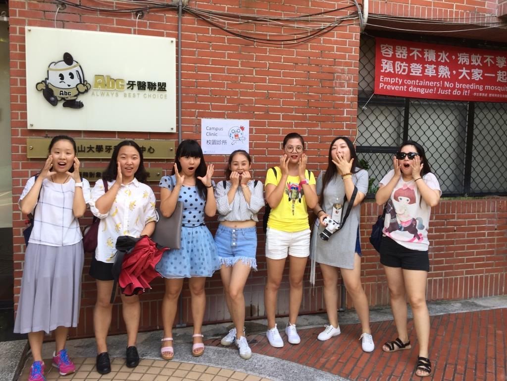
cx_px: 254
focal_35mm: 29
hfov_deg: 61.7
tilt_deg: -4.4
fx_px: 425
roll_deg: -1.3
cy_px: 190
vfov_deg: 48.2
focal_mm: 4.15
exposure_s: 1/60
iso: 32
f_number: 2.2
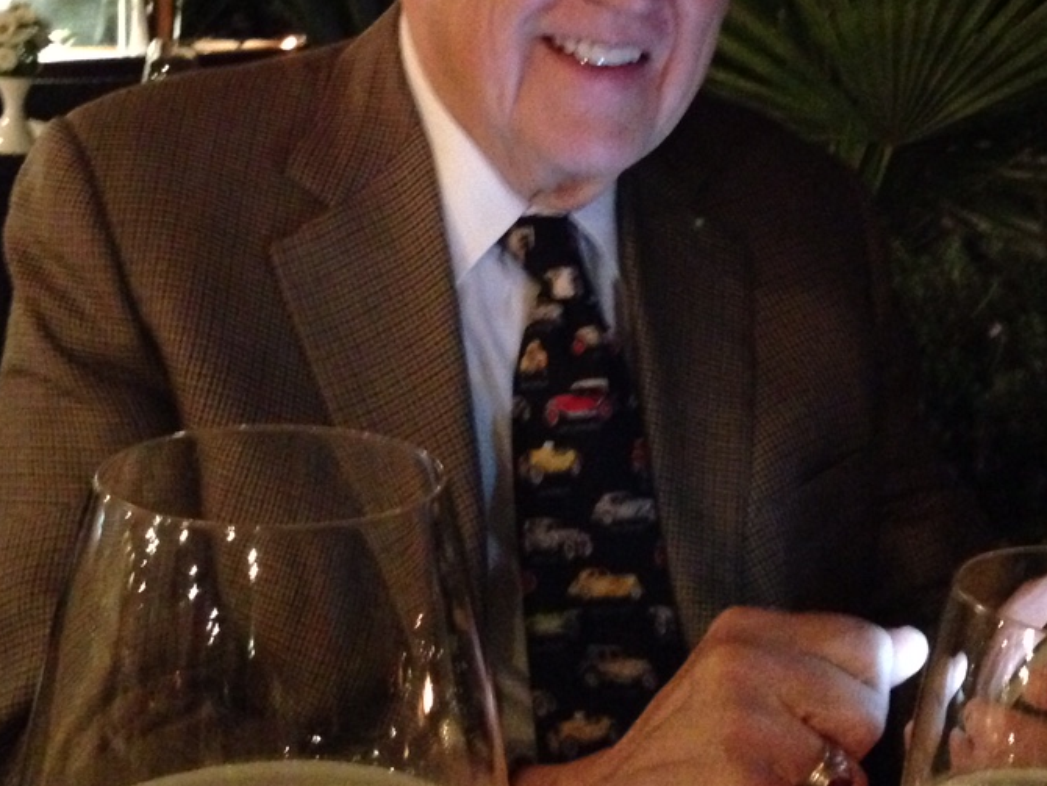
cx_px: 524
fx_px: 1906
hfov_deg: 30.7
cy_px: 47
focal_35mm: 63
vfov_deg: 22.6
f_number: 2.4
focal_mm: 4.13
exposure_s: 1/15
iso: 800
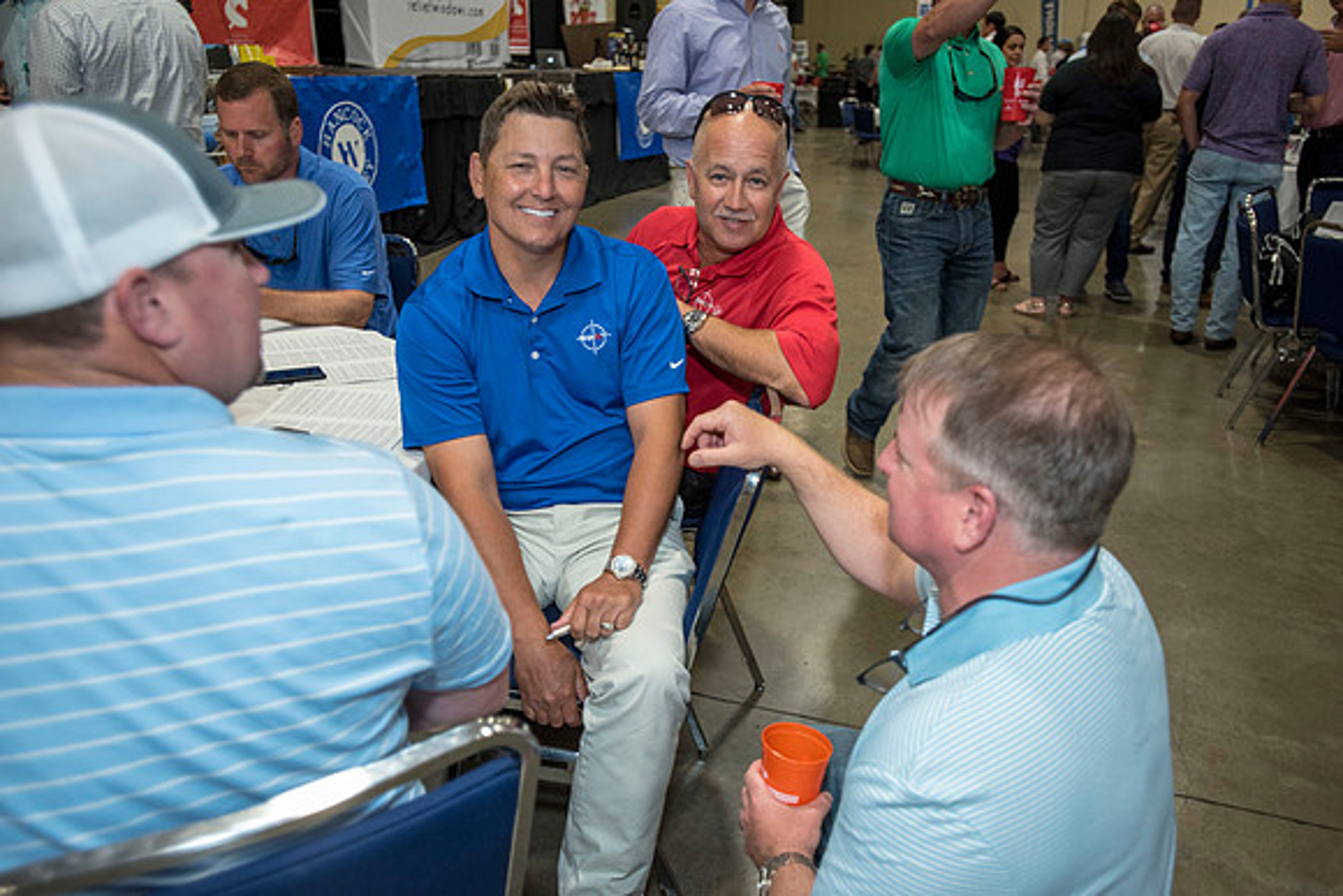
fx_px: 1045
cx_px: 672
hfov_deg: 65.5
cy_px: 448
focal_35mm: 28
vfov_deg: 46.4
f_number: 2.8
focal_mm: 28
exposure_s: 1/200
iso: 1250
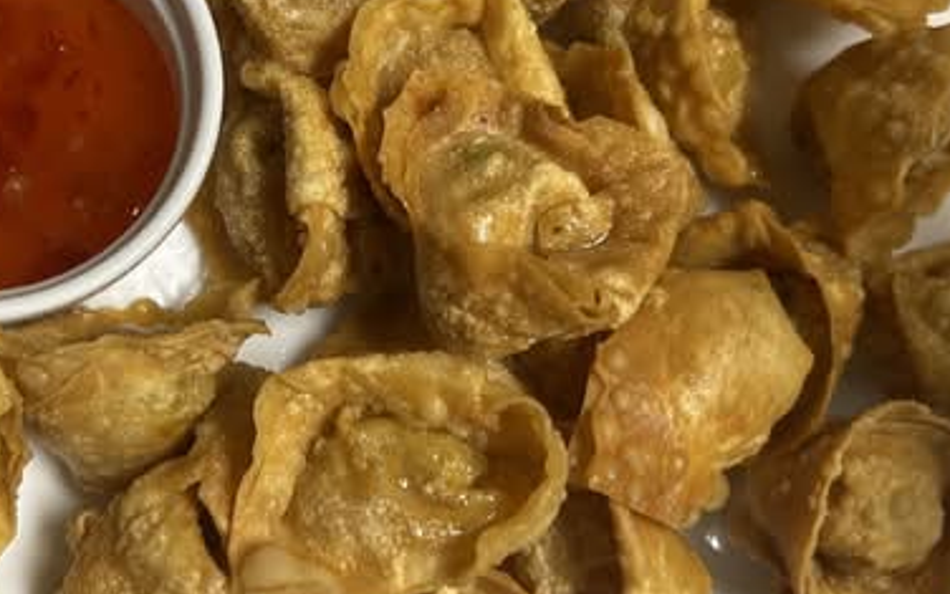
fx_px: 1113
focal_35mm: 43
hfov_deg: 46.0
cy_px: 243
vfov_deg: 29.8
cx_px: 379
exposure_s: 1/60
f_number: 1.5
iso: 80
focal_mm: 5.7
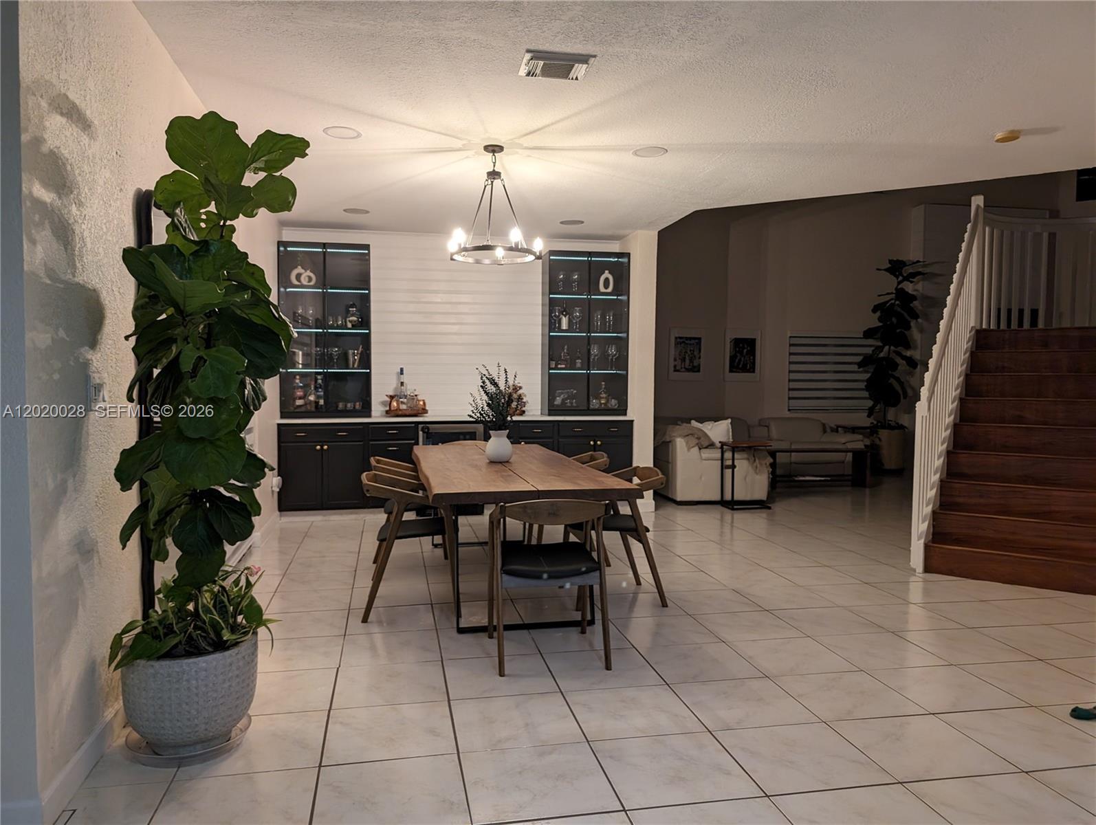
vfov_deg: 56.9
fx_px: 761
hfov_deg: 71.5
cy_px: 412
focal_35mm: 24
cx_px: 548
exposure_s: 1/120
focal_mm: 6.9
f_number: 1.68
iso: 469
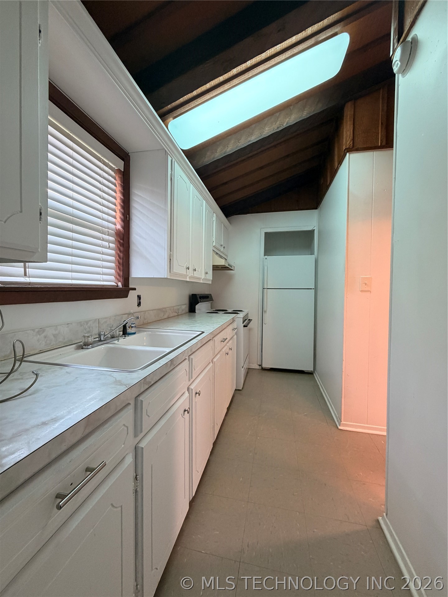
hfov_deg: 85.7
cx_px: 224
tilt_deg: -1.2
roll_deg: -1.8
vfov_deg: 102.1
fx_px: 242
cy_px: 298
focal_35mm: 14
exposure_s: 1/60
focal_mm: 2.22
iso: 250
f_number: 2.2
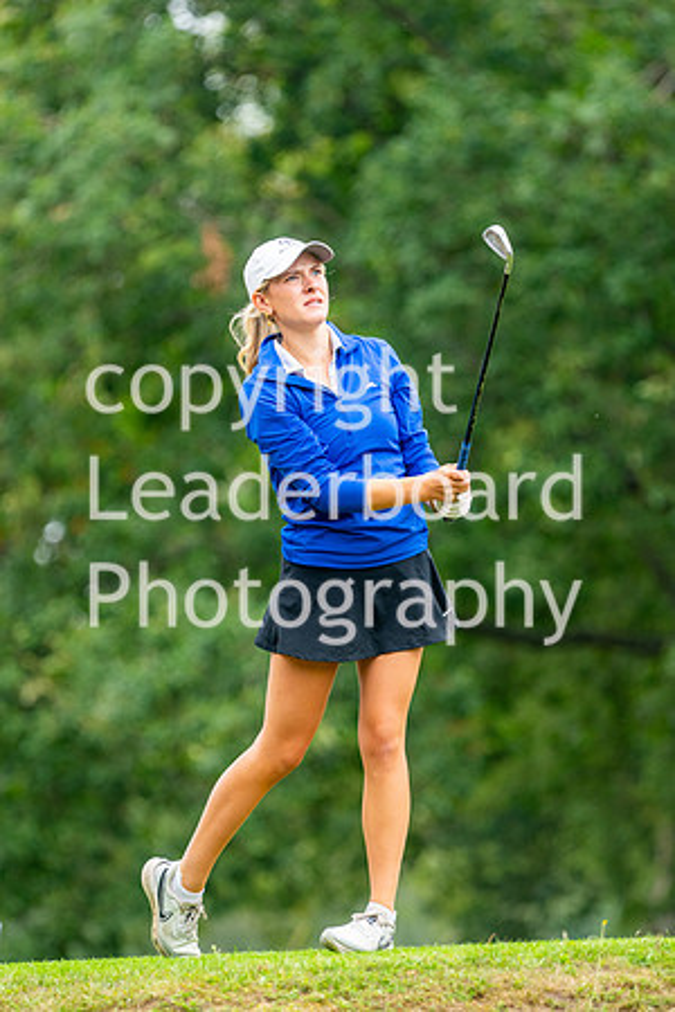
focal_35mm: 450
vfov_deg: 4.6
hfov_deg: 3.1
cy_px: 506
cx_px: 338
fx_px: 12655
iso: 400
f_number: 4.5
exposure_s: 1/640
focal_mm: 300
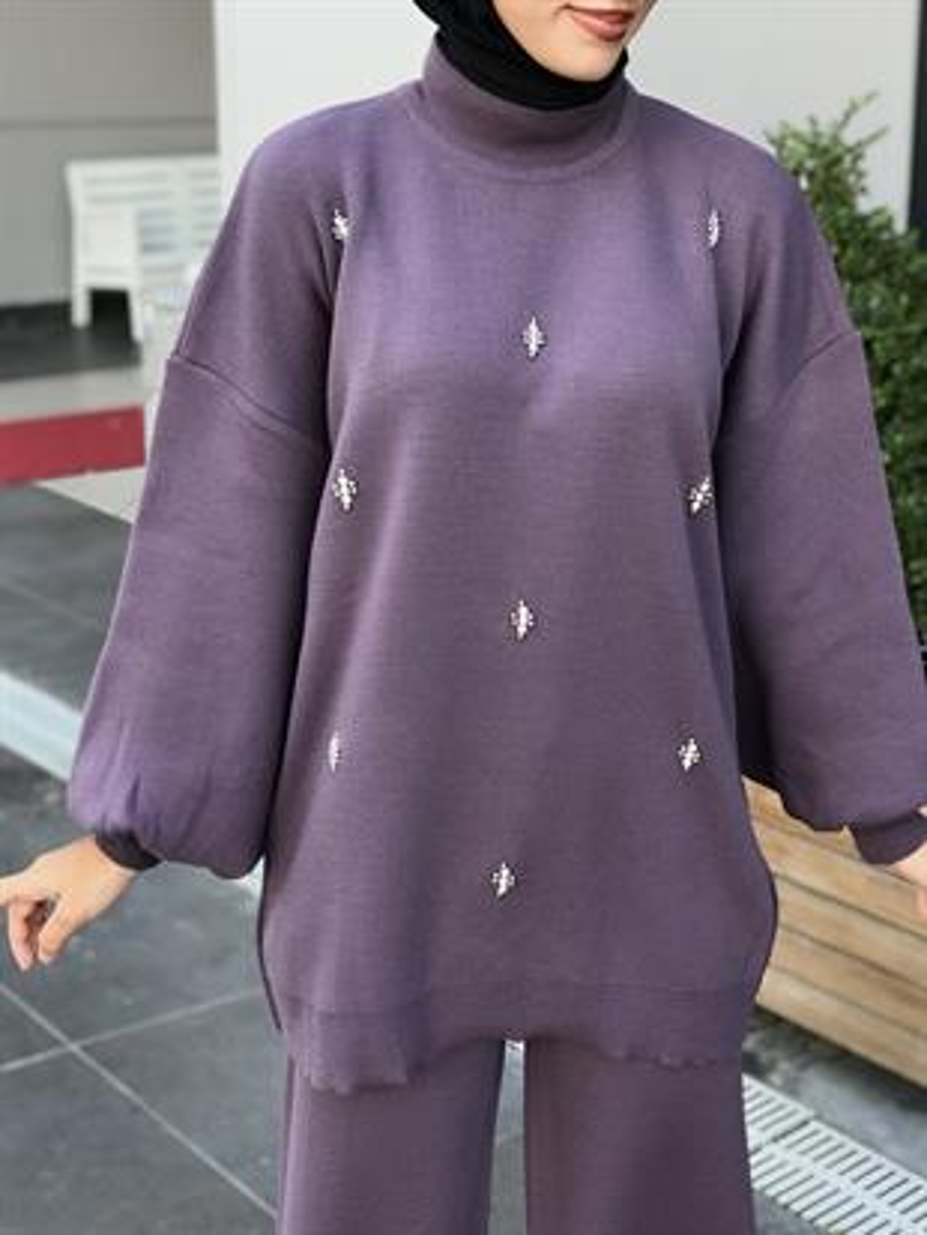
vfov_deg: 33.8
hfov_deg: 25.7
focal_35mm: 57
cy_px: 618
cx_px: 464
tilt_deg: -16.9
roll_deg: -0.3
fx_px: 2034
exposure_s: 1/60
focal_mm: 6.6
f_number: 2.8
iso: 32
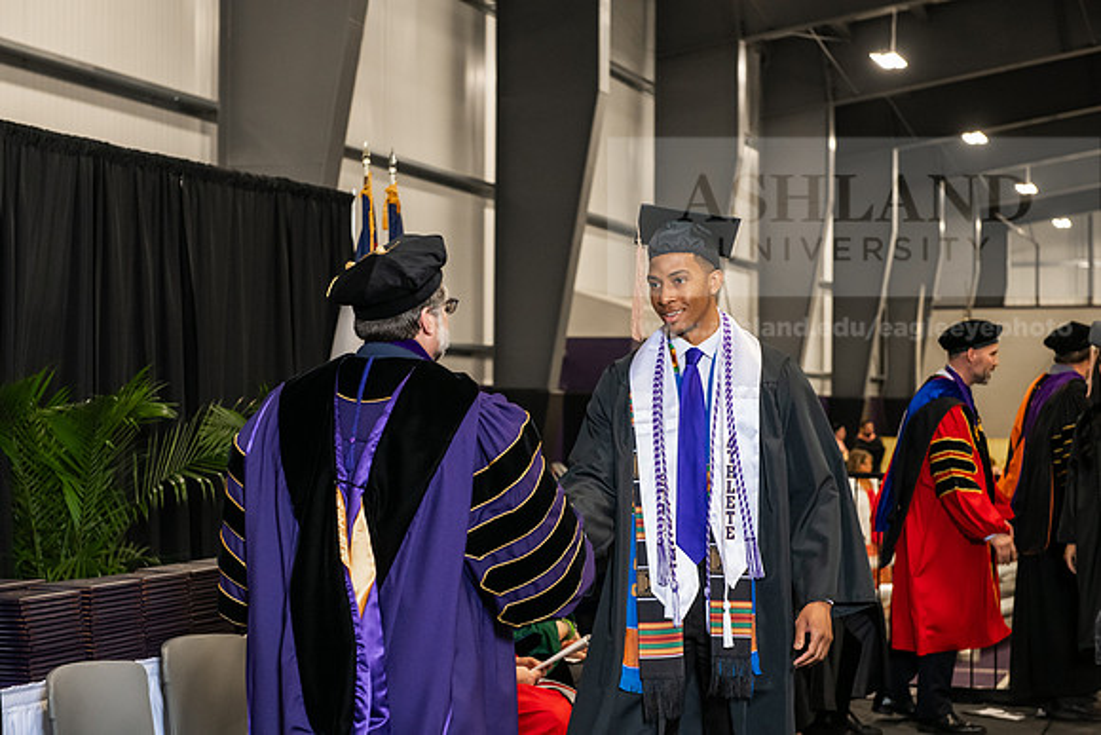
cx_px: 550
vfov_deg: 19.5
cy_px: 368
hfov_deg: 28.8
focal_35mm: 70
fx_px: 2141
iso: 2500
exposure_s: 1/200
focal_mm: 70
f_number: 5
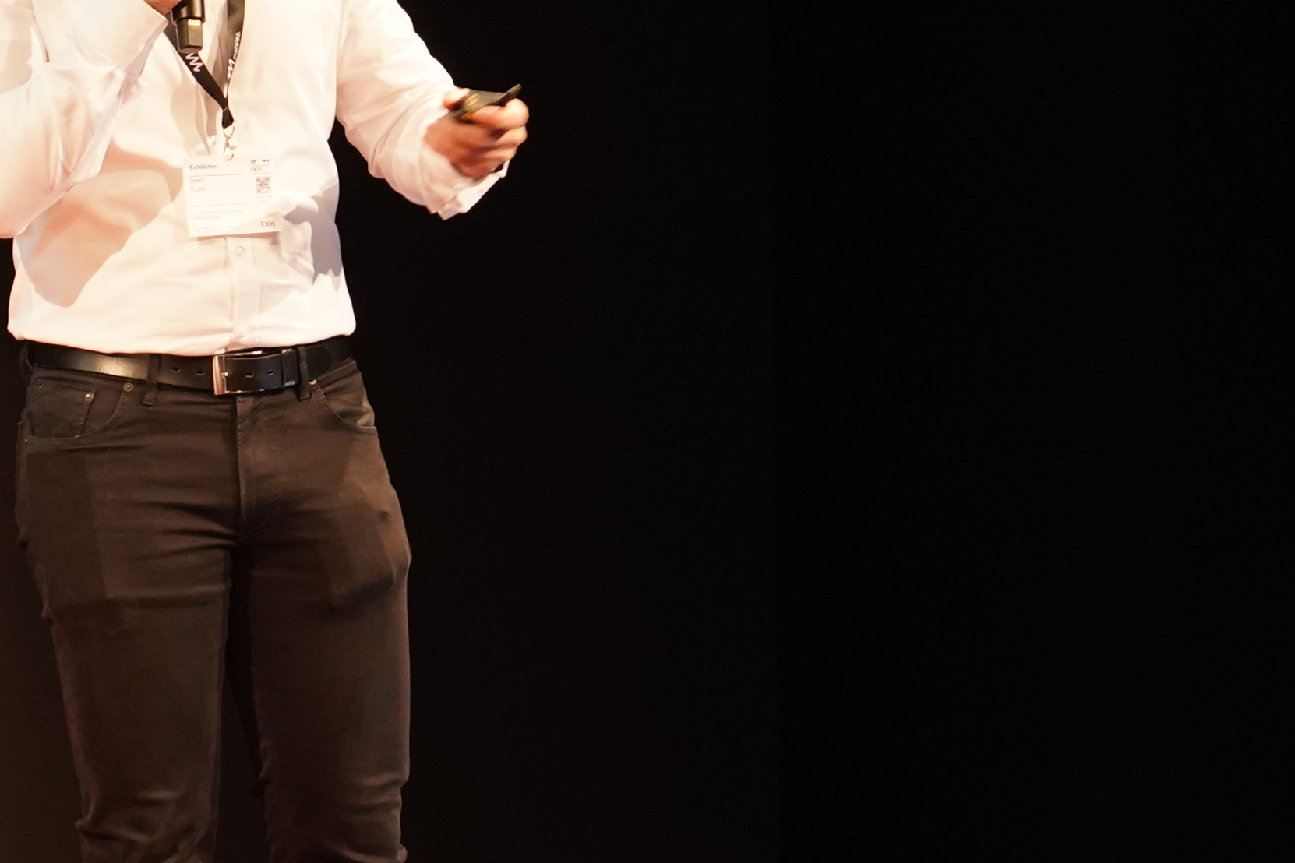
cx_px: 308
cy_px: 143
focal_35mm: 379
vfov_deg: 3.6
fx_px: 13632
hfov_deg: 5.4
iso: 2000
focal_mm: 105
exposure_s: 1/125
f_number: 4
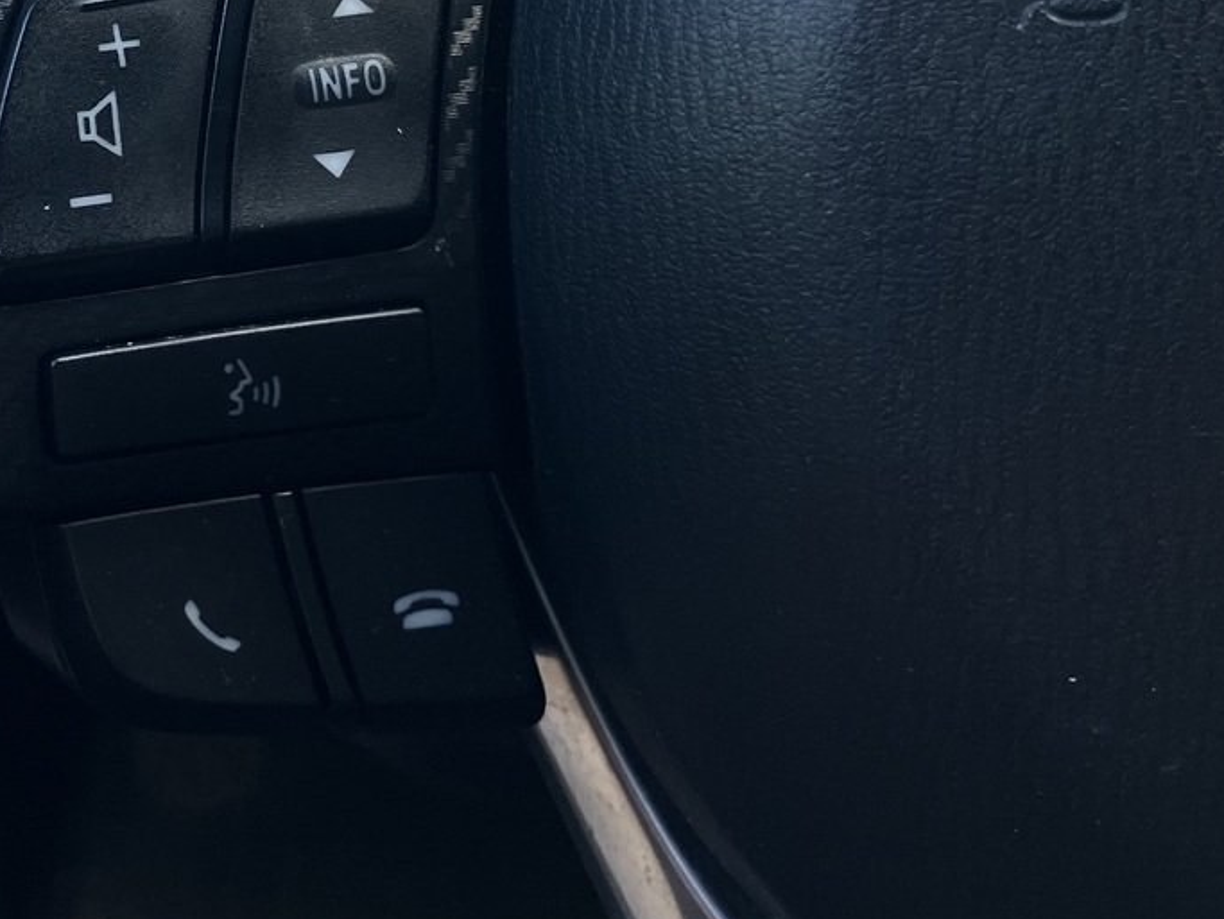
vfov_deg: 24.4
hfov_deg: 31.7
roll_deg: -4.5
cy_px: 163
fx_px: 2087
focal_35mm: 59
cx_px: 211
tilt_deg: -23.2
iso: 80
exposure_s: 1/121
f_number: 1.8
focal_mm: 3.99
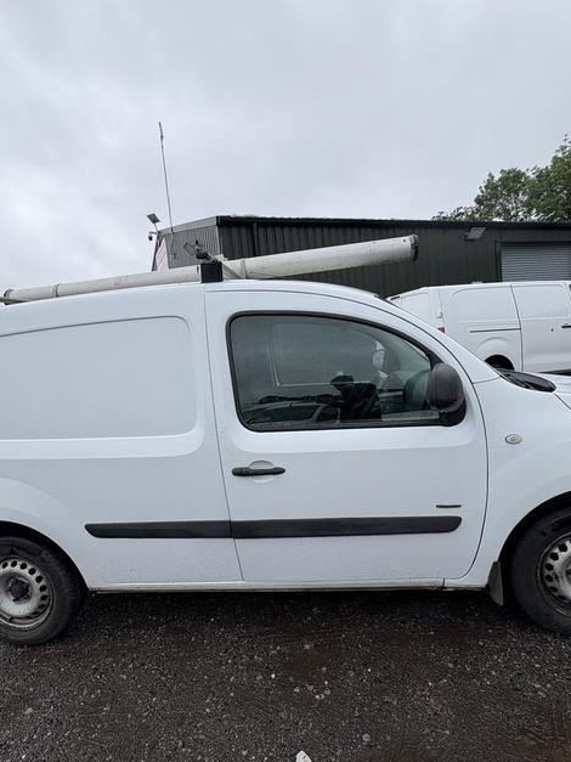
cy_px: 401
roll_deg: +4.4
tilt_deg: -6.3
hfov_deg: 65.9
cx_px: 273
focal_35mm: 20
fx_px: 440
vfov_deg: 81.7
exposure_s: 1/993
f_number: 2.2
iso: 50
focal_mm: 2.22
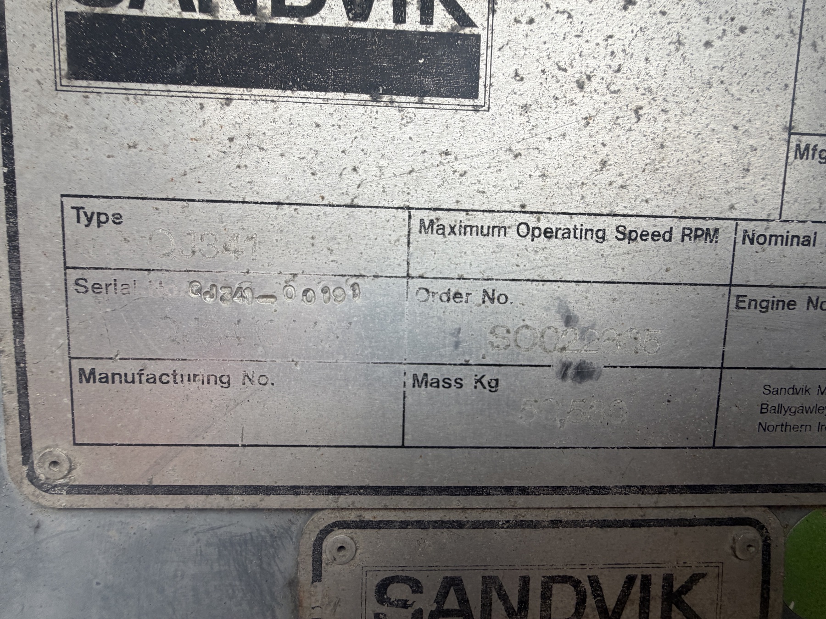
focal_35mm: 14
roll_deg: -1.9
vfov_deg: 85.7
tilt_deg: -4.5
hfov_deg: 102.1
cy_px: 310
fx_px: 334
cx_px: 413
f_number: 2.2
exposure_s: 1/121
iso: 50
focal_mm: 2.22
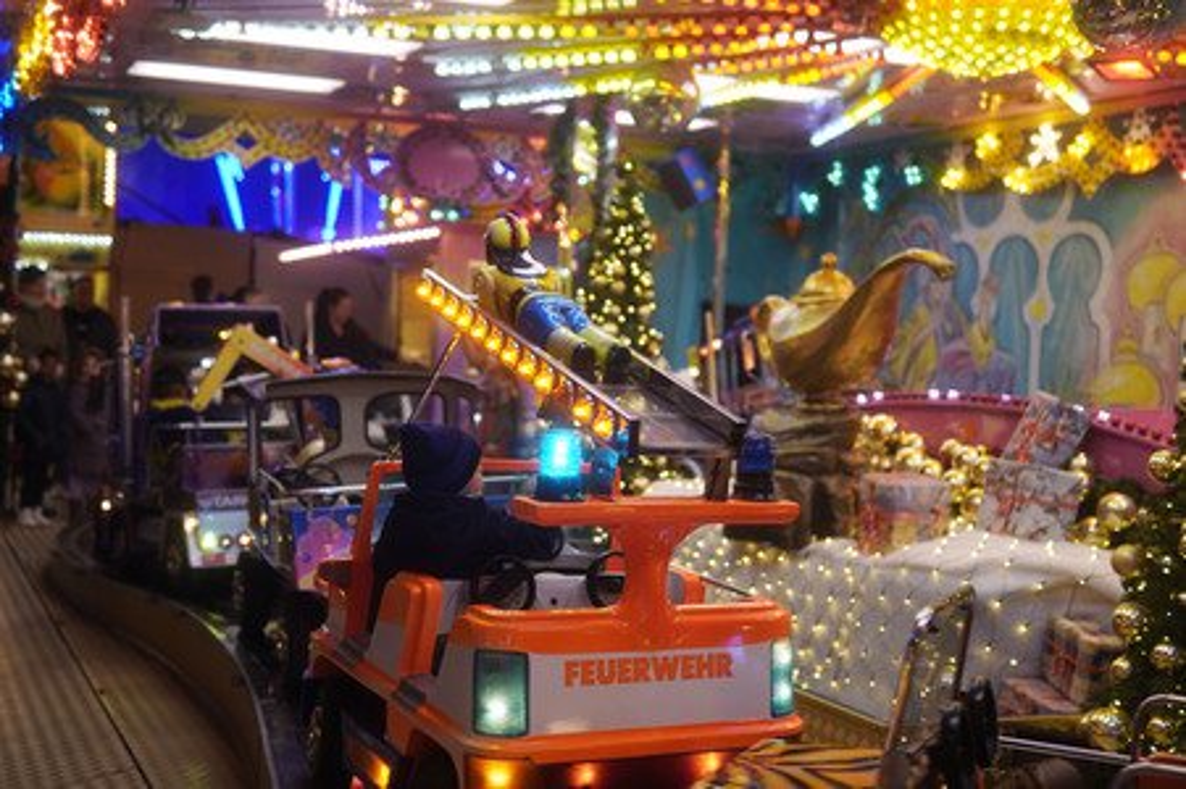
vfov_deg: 29.8
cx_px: 593
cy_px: 394
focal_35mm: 45
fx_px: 1481
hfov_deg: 43.6
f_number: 1.4
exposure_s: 1/100
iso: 100
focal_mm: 30
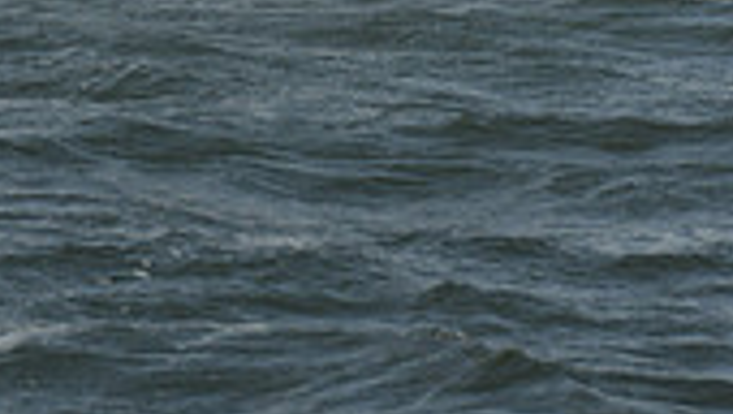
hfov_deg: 6.5
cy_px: -763
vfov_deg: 3.6
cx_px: 19
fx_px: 6401
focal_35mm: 329
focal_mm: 92
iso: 280
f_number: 9
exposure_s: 1/1600
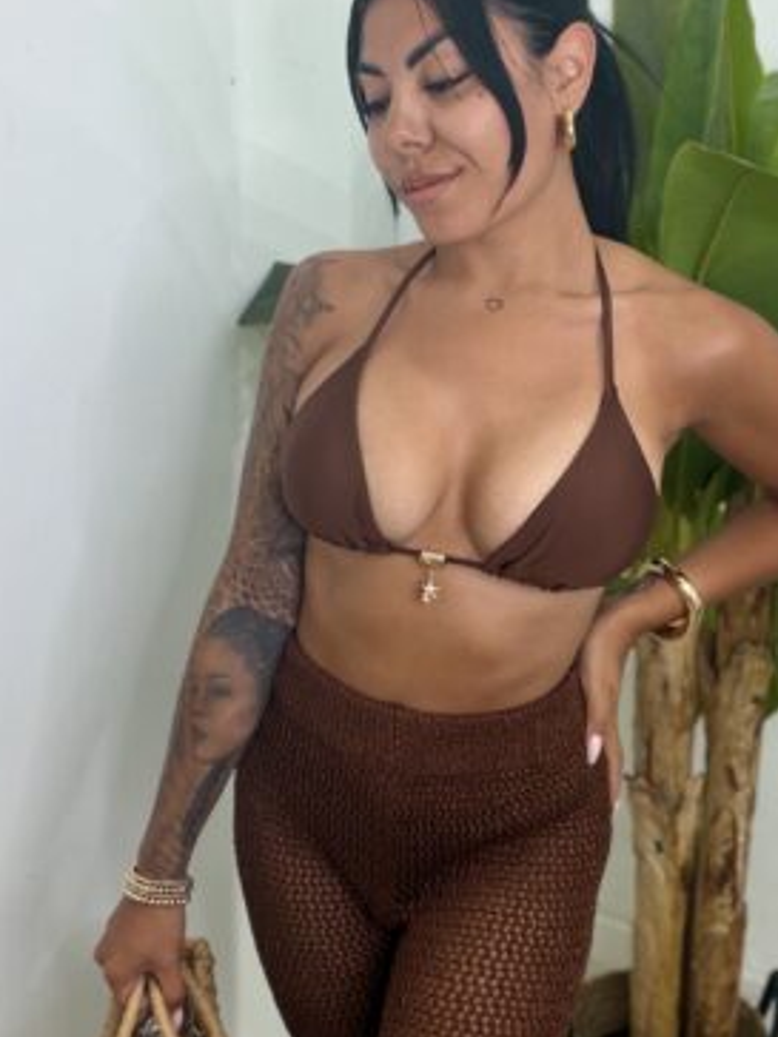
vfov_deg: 55.3
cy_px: 496
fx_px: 989
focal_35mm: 33
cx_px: 408
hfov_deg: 42.9
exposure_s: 1/50
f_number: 1.9
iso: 40
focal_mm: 2.71
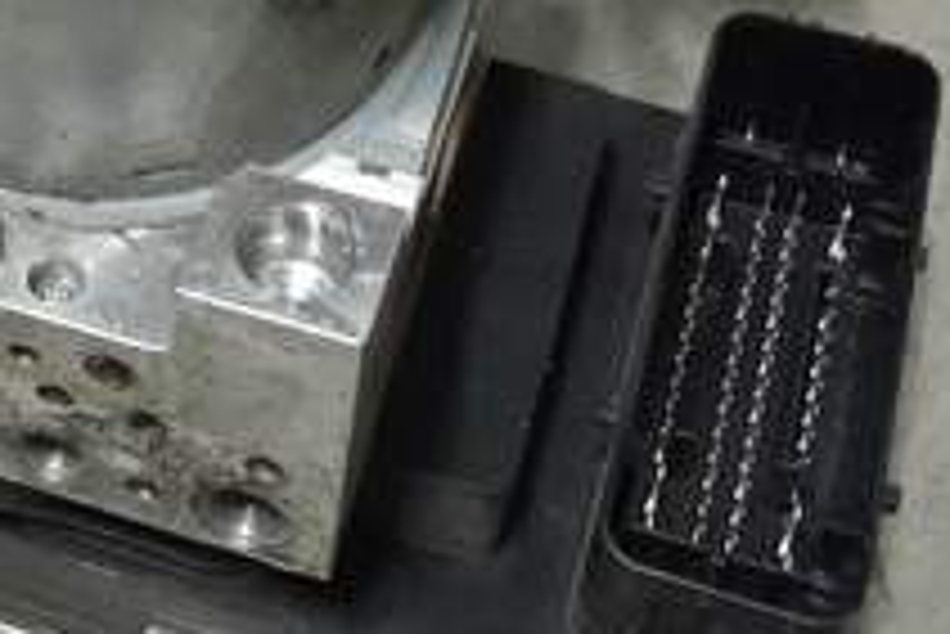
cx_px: 140
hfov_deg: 24.2
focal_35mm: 82
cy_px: -7
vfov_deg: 16.3
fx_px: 2165
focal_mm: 3.98
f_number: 1.8
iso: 800
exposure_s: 1/20
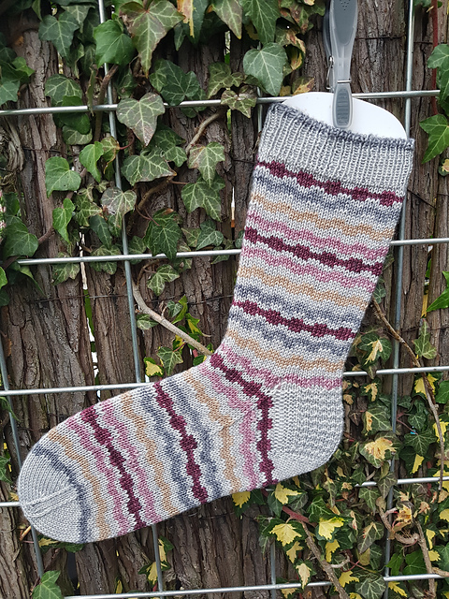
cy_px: 300
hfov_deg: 53.1
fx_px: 450
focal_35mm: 26
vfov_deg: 67.3
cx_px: 224
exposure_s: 1/50
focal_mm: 4.2
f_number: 1.7
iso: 100
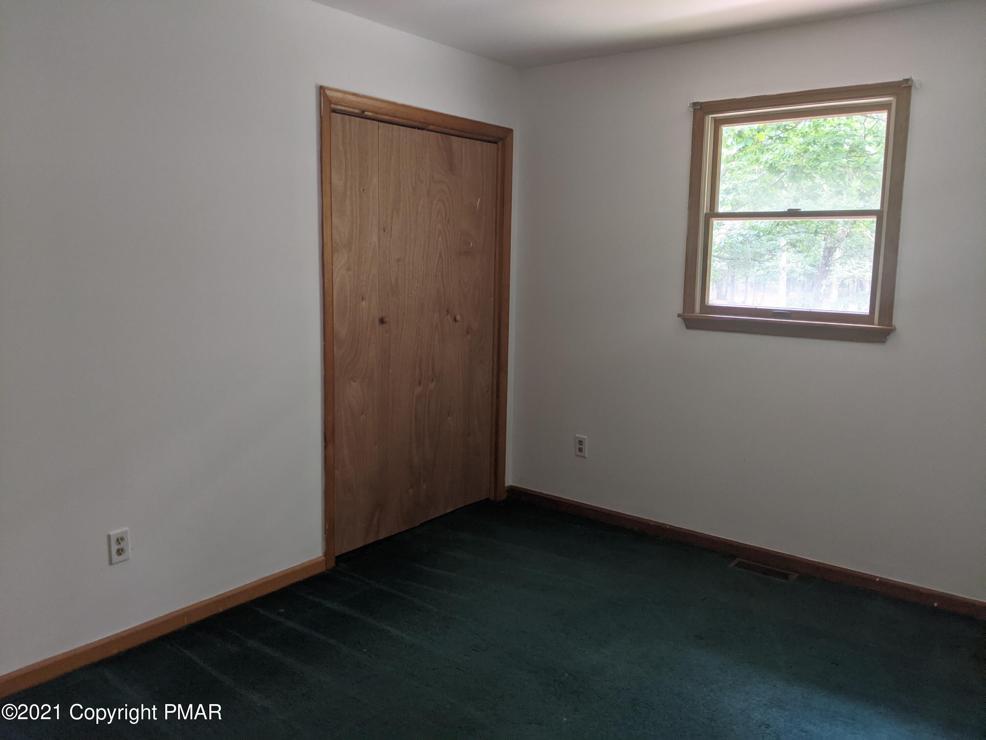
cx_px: 493
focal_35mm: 27
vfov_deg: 51.4
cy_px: 370
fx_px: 769
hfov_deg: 65.3
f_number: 1.8
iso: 85
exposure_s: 1/24
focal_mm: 4.44
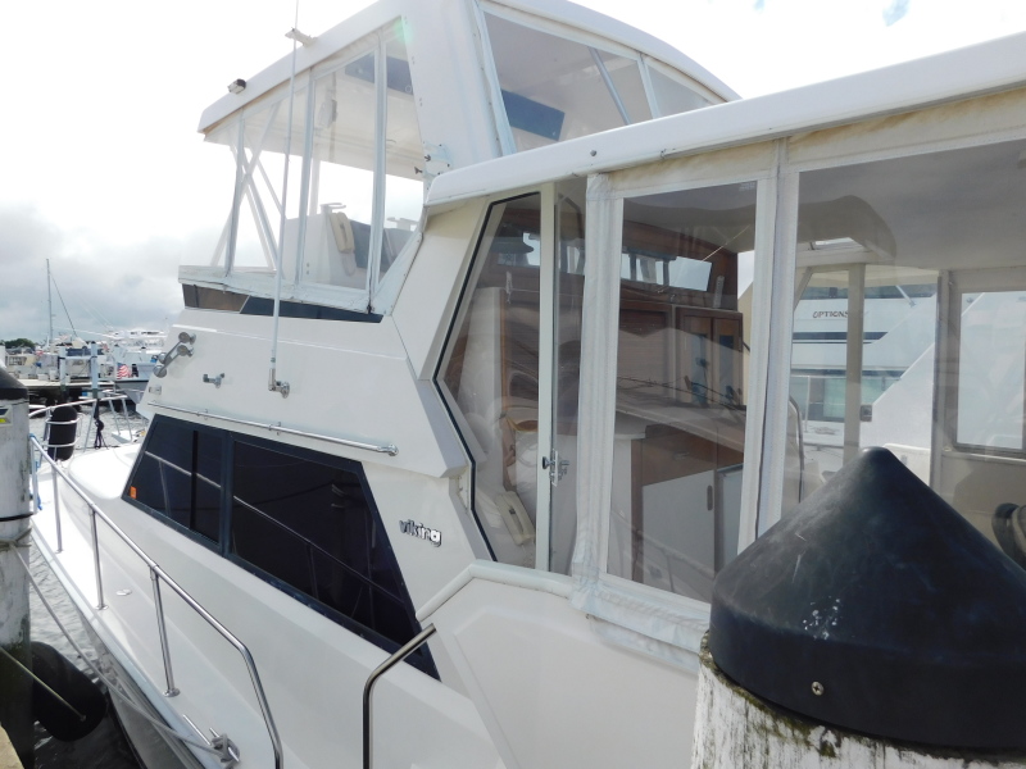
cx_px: 513
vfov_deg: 58.9
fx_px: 682
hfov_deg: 73.9
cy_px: 384
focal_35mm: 23
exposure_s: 1/500
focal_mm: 4
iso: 125
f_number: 6
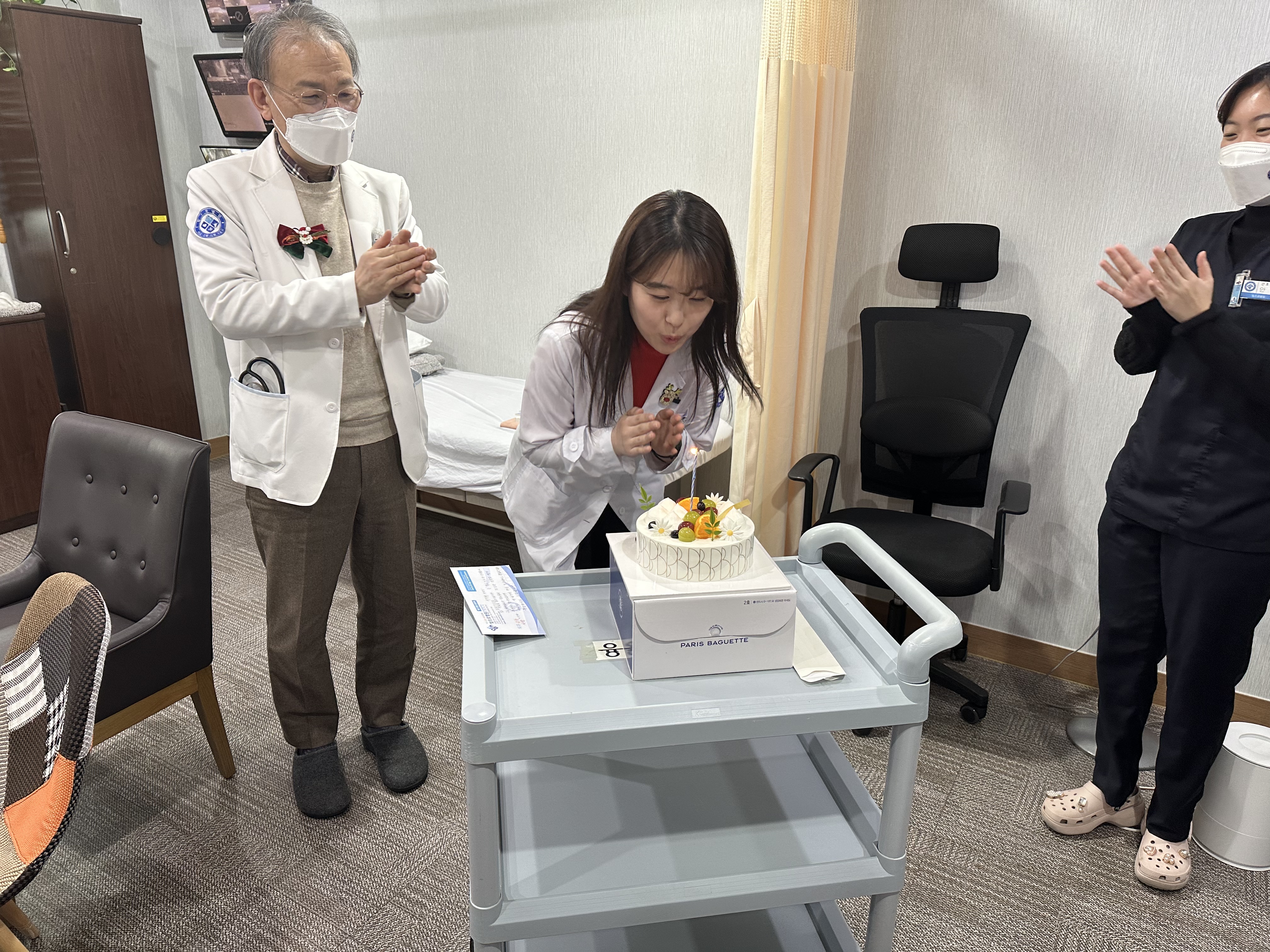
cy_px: 476
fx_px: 881
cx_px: 635
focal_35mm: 24
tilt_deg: -18.5
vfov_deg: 56.8
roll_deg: -1.1
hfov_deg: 71.6
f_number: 1.78
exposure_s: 1/60
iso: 160
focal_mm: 6.86
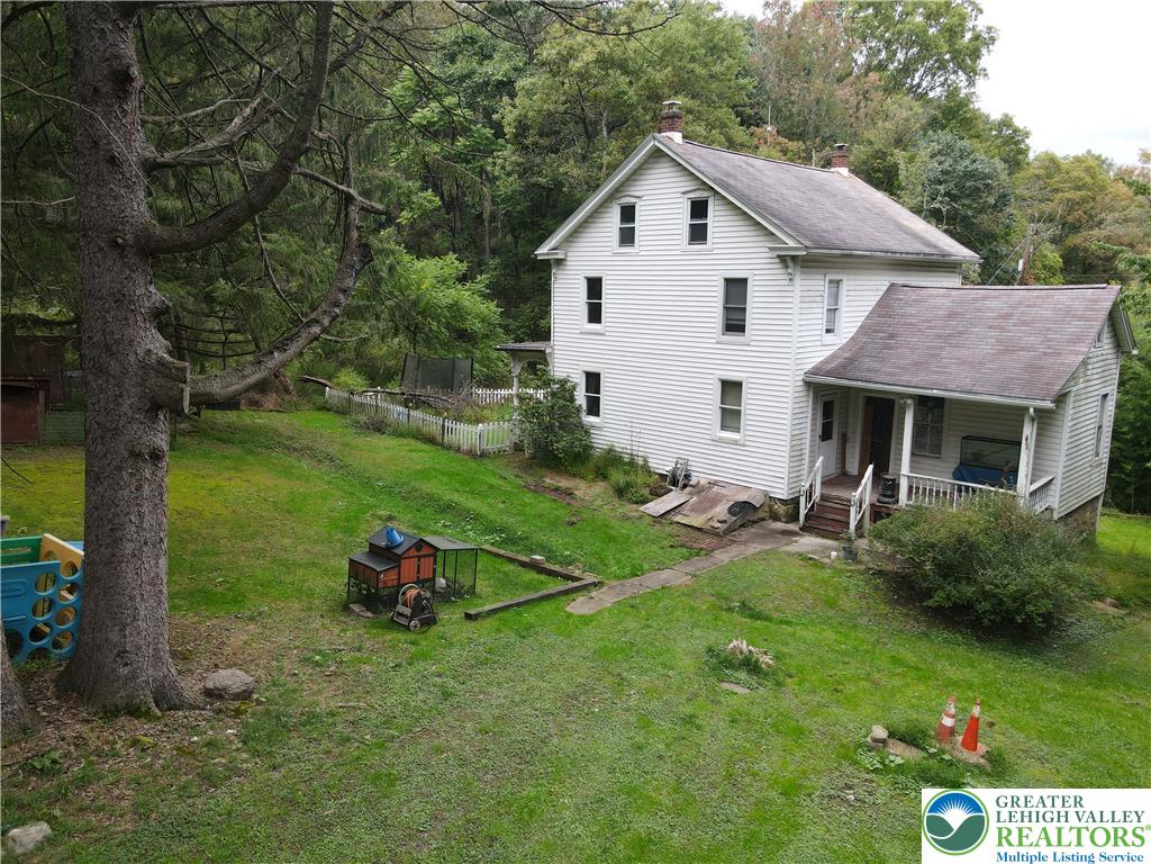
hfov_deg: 71.6
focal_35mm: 24
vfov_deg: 56.8
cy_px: 432
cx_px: 576
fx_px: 798
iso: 100
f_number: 2.8
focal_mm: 4.5
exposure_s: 1/80
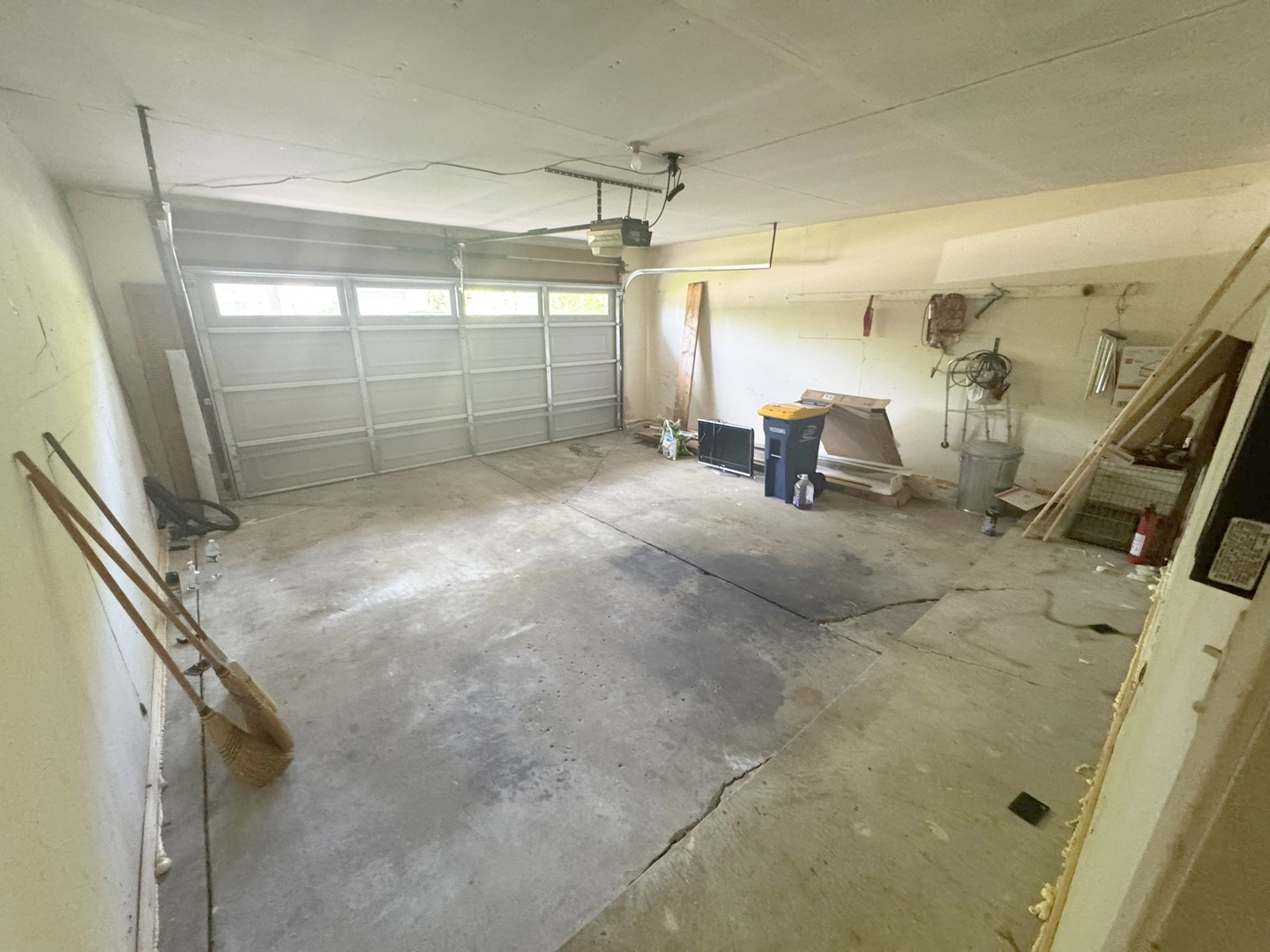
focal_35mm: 14
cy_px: 476
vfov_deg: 85.7
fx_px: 514
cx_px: 635
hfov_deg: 102.1
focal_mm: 2.22
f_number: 2.2
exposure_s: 1/60
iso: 640
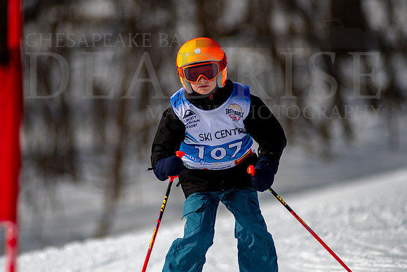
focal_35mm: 450
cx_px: 204
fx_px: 5088
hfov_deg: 4.6
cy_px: 136
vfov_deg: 3.1
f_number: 2.8
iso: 100
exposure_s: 1/6400
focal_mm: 300
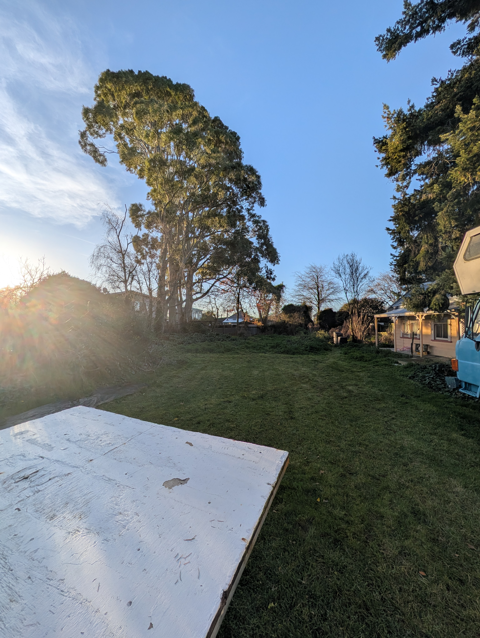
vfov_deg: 110.5
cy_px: 319
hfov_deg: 94.6
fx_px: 221
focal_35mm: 12
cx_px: 240
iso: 49
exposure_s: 1/2786
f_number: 1.7
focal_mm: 2.02
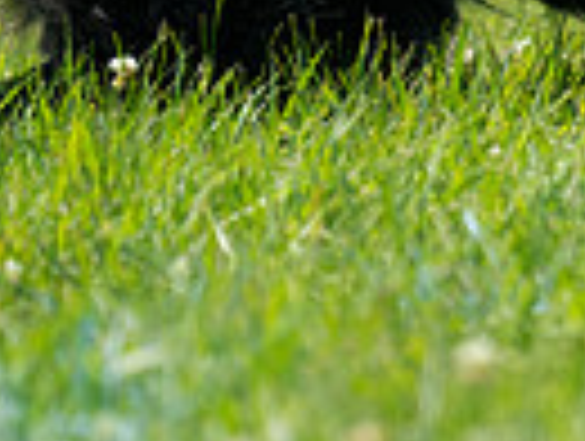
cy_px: -196
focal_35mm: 1844
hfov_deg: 1.1
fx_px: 31221
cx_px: 999
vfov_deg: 0.8
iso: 1250
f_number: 6.3
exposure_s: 1/4000
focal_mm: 430
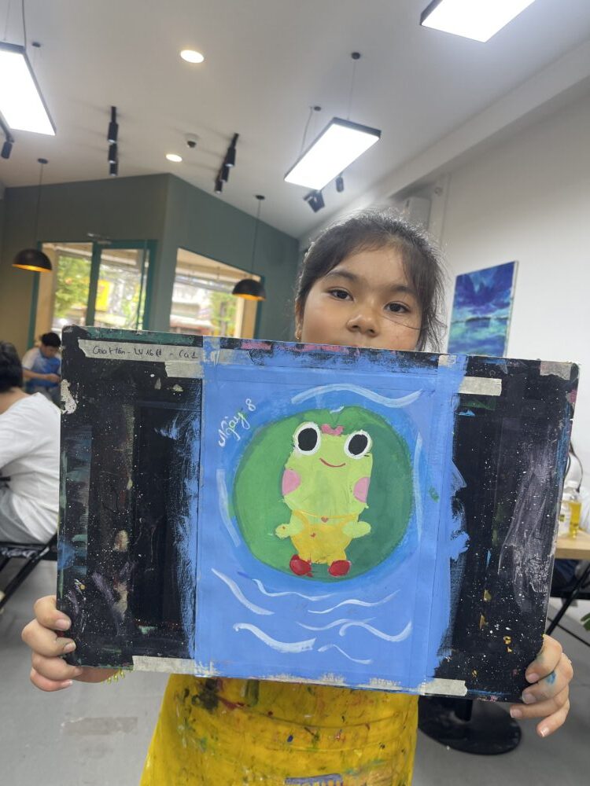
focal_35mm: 26
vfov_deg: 67.3
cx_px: 295
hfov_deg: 53.1
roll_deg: -6.5
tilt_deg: -3.0
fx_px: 591
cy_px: 393
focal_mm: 5.1
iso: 64
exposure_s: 1/100
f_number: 1.6
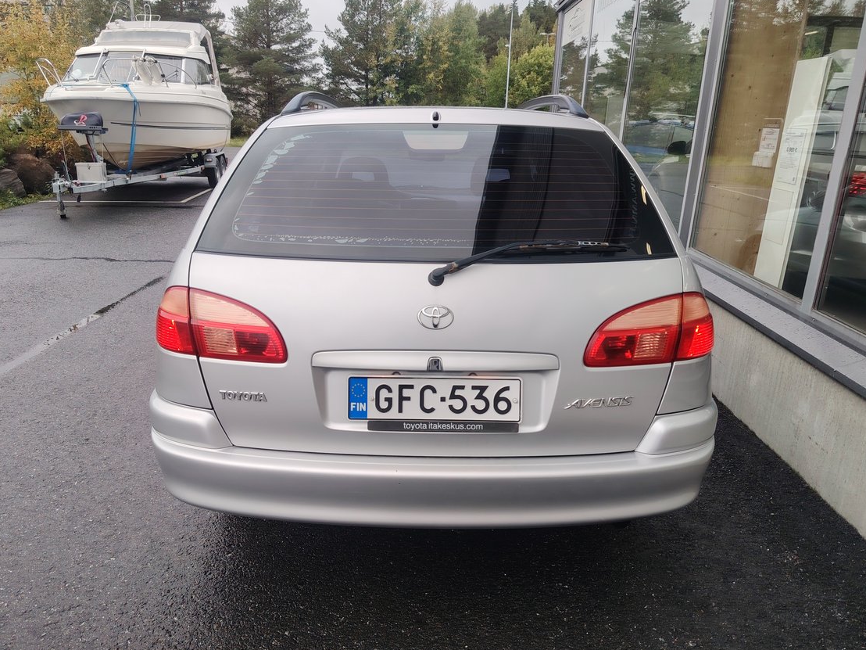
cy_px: 311
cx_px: 430
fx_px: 650
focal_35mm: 26
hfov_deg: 67.3
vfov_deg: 53.0
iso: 100
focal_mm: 5.25
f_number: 1.75
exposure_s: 1/110
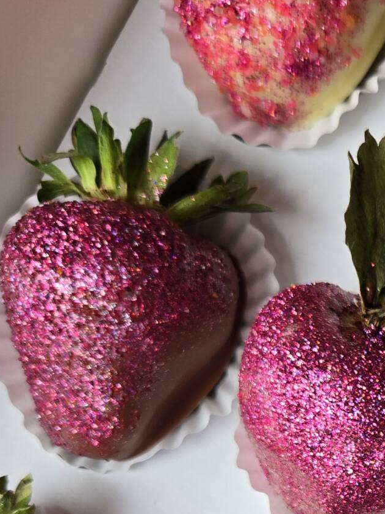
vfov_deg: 25.8
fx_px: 1038
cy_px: 556
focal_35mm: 70
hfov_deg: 18.8
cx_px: 562
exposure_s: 1/180
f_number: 1.8
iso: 50
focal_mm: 5.4
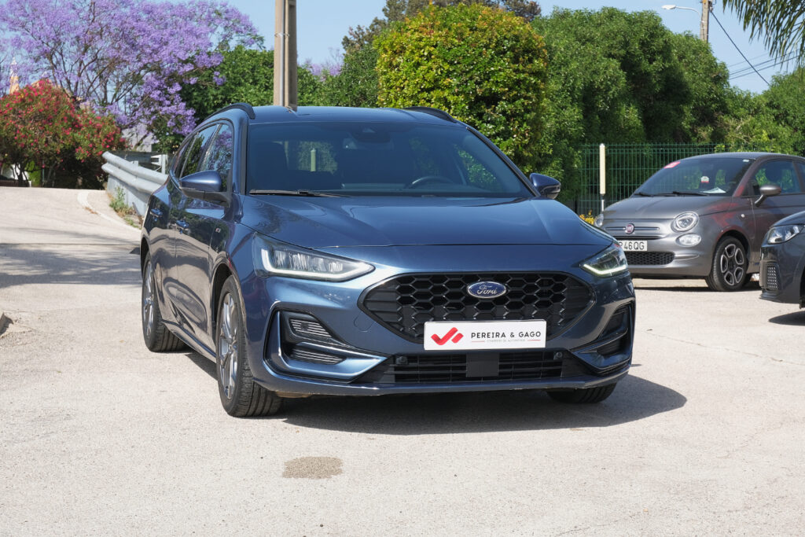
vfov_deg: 20.0
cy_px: 268
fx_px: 1521
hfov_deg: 29.7
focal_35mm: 68
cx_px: 402
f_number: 9
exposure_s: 1/180
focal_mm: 45
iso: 160
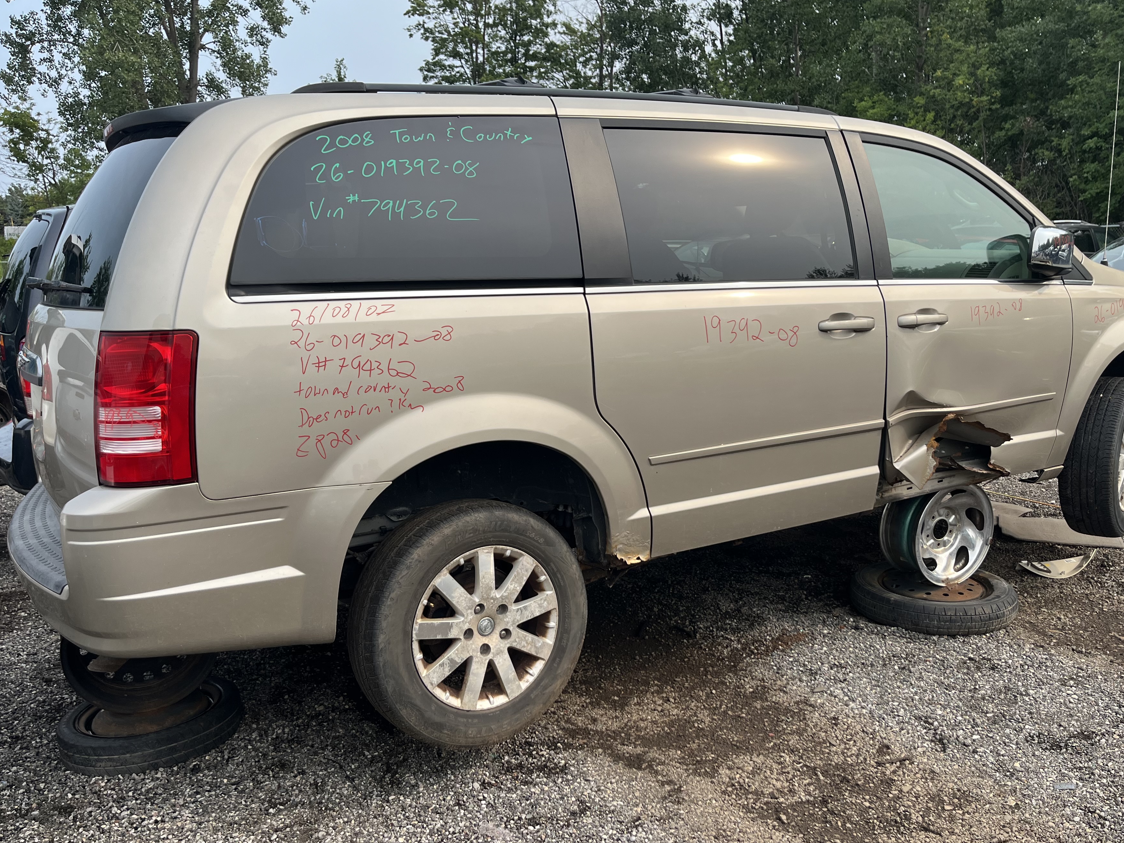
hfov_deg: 59.9
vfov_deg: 46.7
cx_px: 610
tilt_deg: -12.8
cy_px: 462
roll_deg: +1.4
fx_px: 974
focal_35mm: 30
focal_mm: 5.1
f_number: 1.6
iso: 50
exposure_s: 1/1238
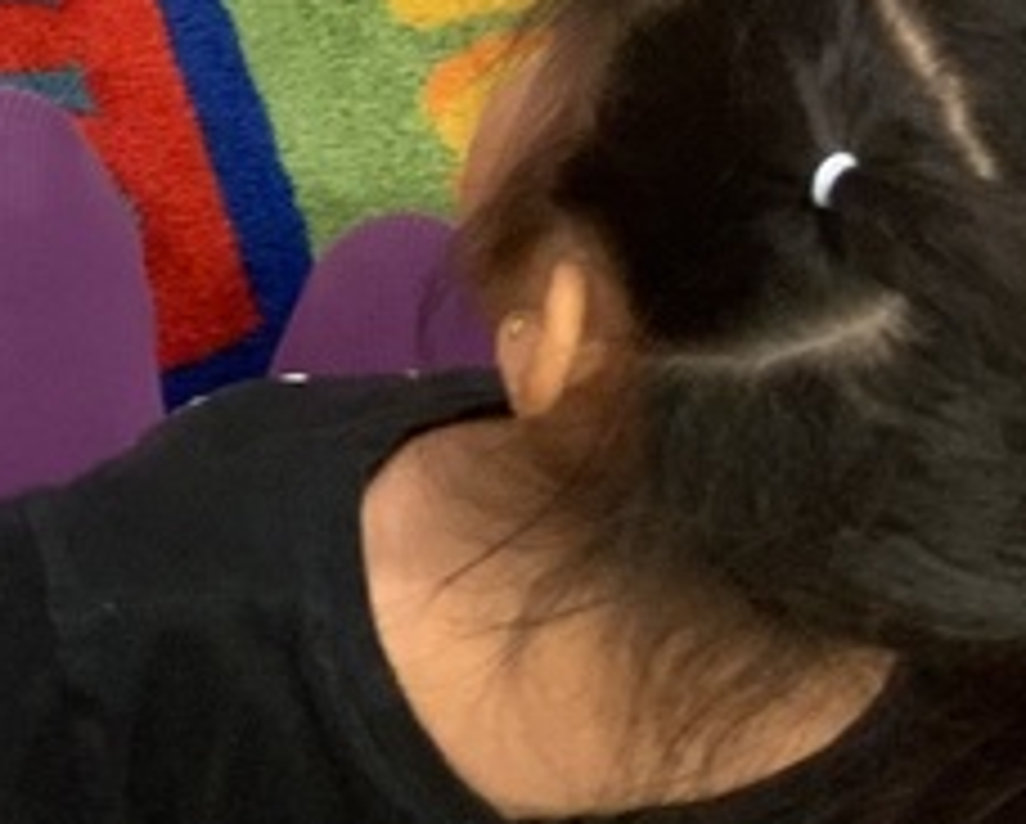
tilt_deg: -50.1
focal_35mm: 127
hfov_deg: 14.5
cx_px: -310
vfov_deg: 11.3
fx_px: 3861
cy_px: -693
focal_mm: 3
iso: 125
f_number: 1.8
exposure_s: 1/60
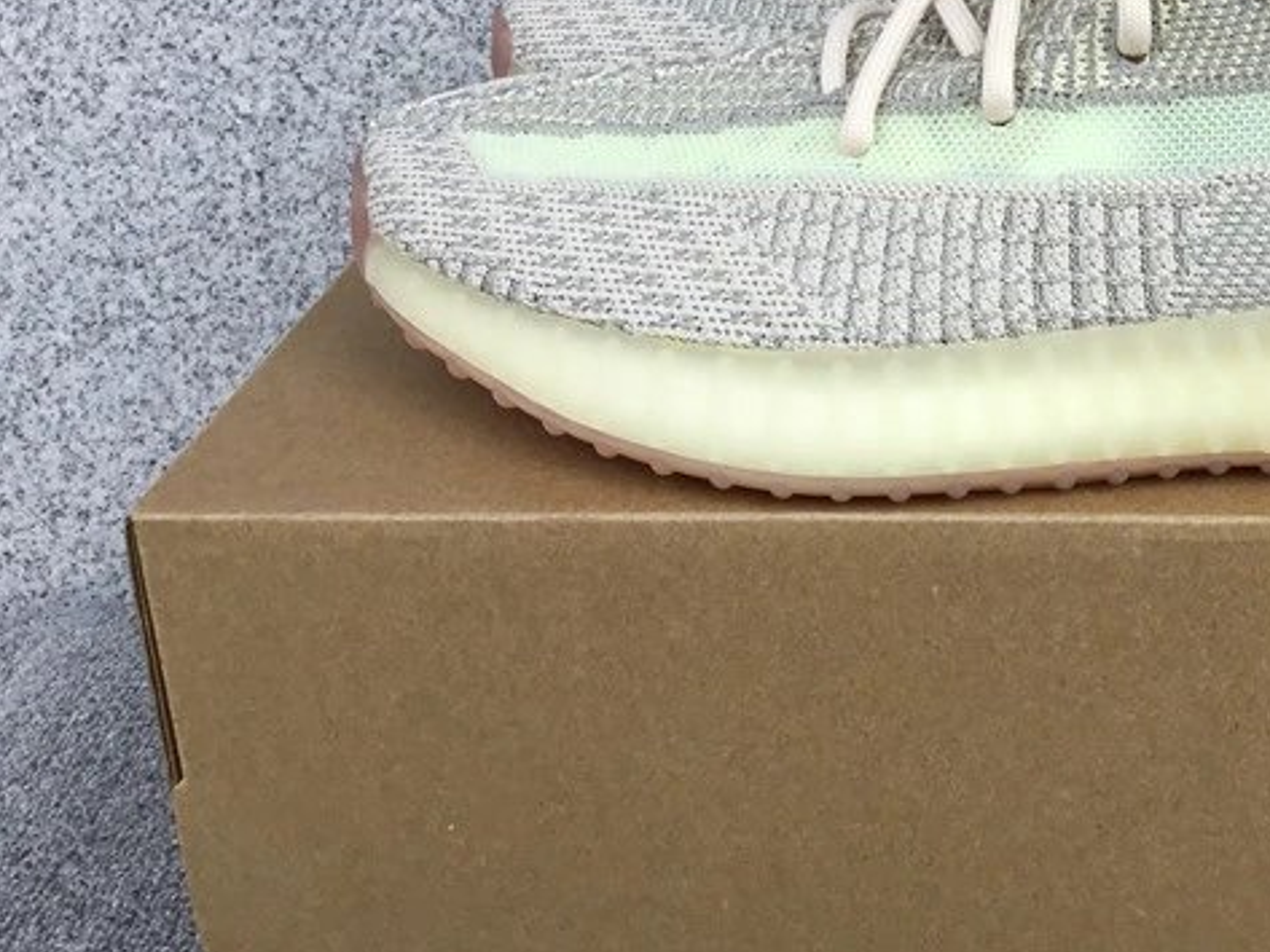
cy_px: 312
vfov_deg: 24.7
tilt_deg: -22.0
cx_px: 1163
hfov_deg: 31.1
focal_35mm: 59
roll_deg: -0.5
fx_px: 2165
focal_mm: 3.3
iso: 25
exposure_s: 1/539
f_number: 2.4
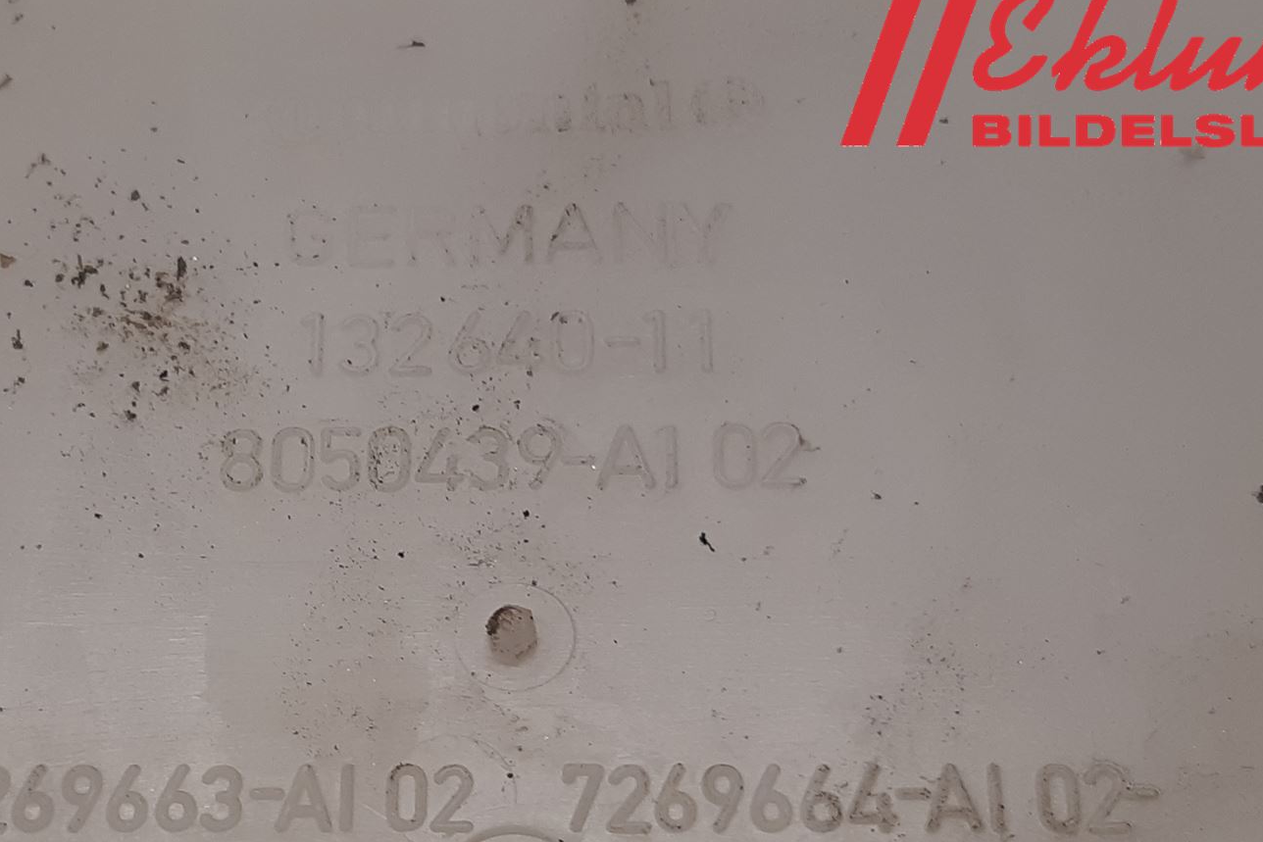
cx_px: 438
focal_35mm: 43
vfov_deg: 30.1
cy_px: 733
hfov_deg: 44.9
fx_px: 1509
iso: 64
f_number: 1.7
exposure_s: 1/50
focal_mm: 3.93
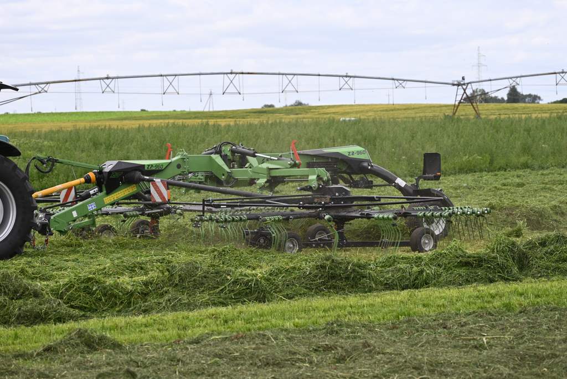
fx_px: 1970
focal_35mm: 125
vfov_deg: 11.0
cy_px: 190
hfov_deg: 16.4
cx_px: 284
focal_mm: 125
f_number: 6.3
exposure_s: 1/640
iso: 250
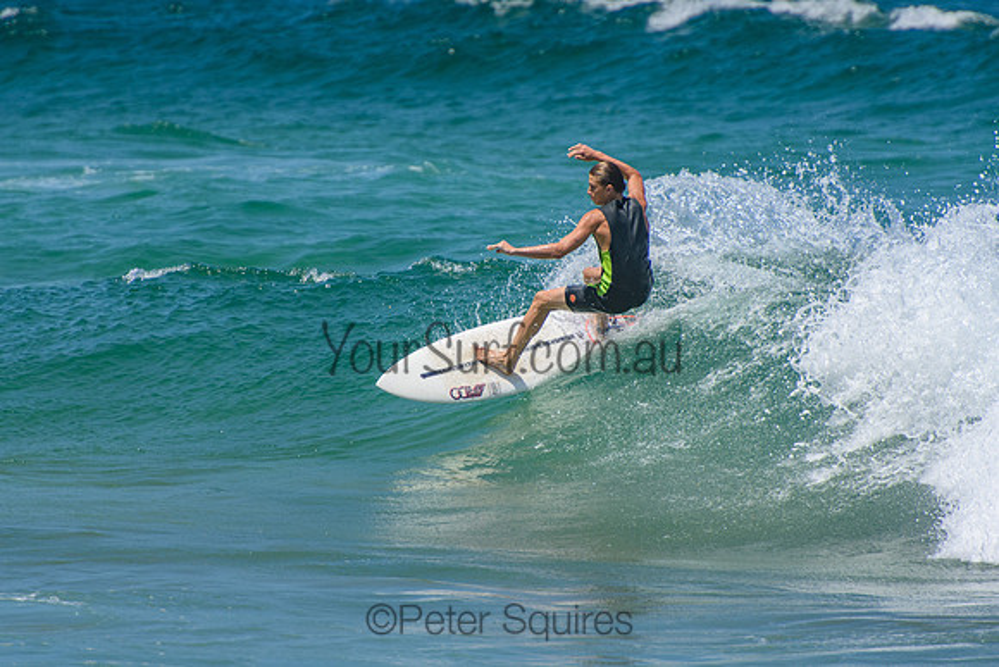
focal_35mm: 600
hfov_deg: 3.4
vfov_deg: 2.3
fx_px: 16653
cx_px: 500
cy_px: 334
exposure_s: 1/2000
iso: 280
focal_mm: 400
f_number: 5.6
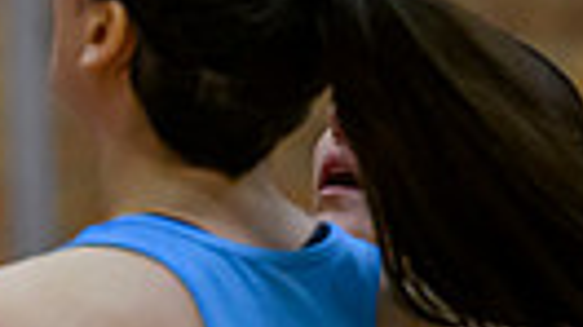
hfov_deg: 2.0
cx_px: -221
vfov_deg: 1.1
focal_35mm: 1079
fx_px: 16667
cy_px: -588
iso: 5000
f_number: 2.8
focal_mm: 200
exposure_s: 1/1000
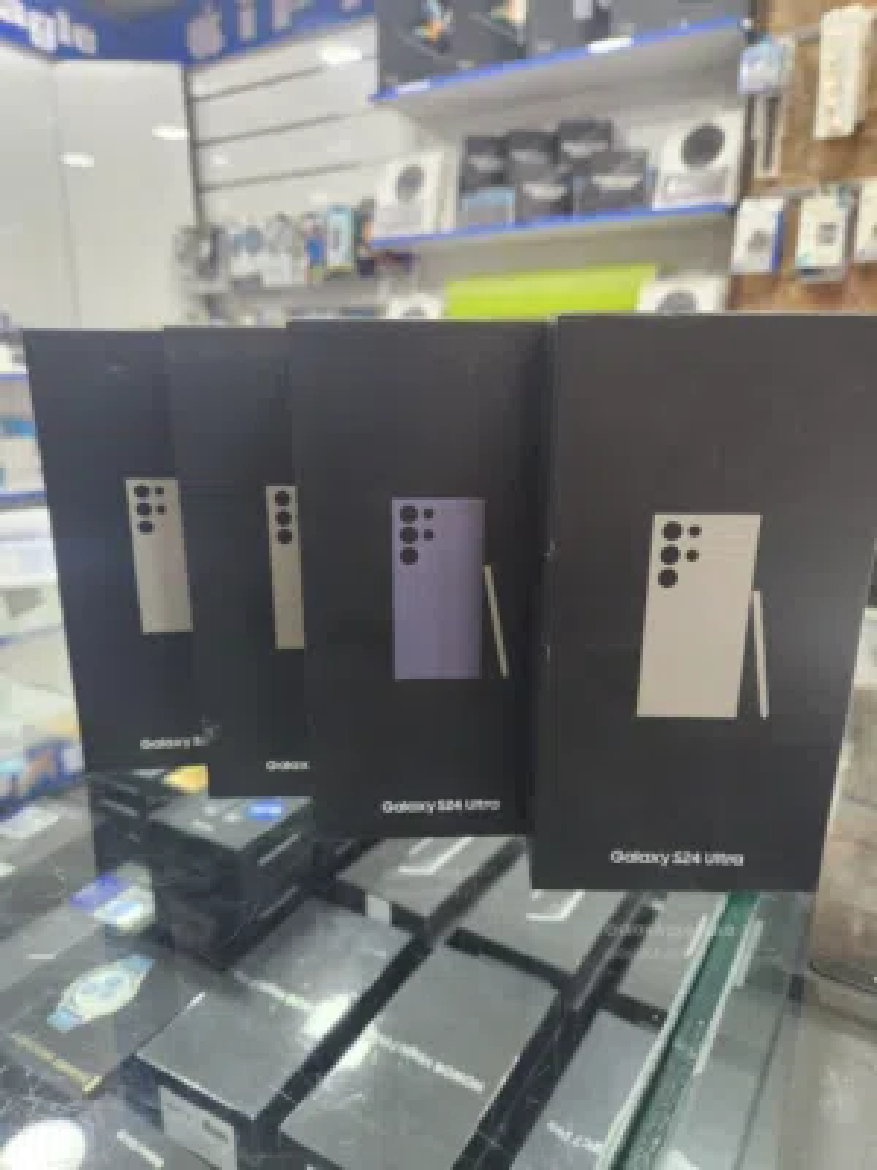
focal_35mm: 23
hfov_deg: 58.9
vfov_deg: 73.9
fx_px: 777
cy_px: 585
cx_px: 438
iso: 400
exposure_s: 1/100
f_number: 1.8
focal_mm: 5.4
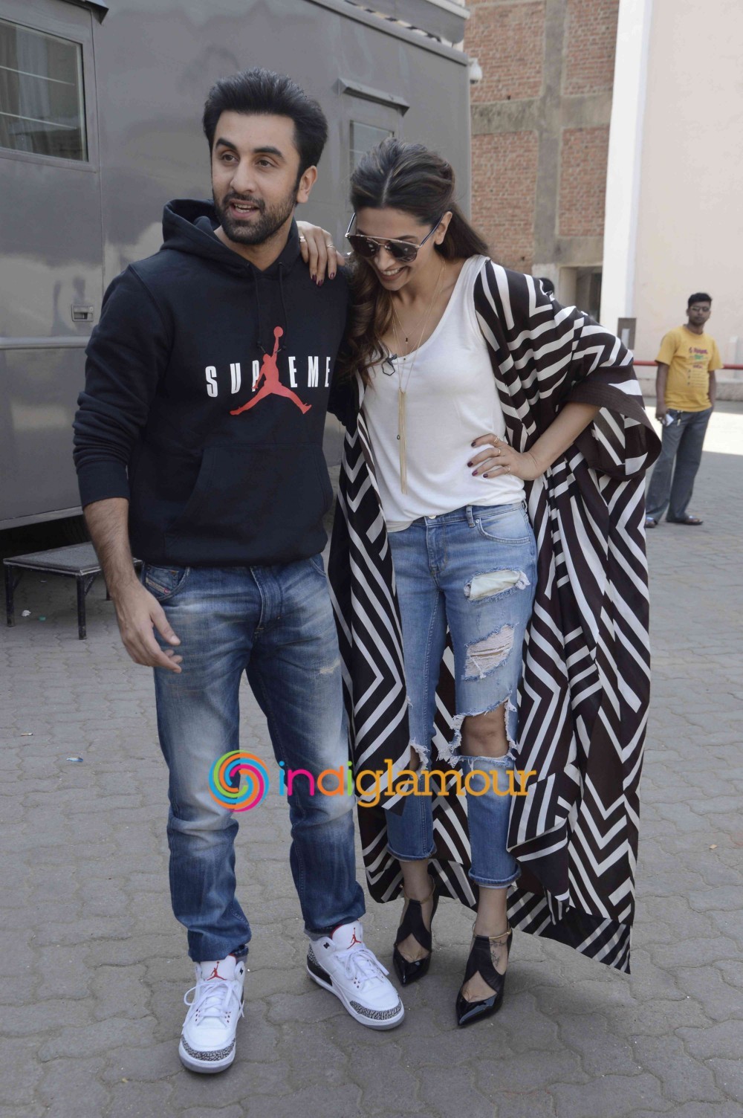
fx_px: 1303
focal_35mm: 42
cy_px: 559
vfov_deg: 46.4
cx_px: 372
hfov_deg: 31.8
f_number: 9
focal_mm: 28
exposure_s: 1/160
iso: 400
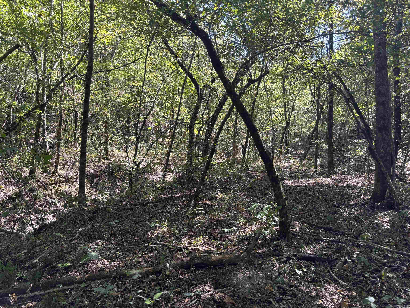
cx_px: 205
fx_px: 308
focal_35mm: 26
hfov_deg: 67.3
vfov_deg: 53.1
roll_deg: -0.9
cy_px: 154
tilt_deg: -0.8
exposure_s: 1/121
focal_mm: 5.96
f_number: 1.6
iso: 40
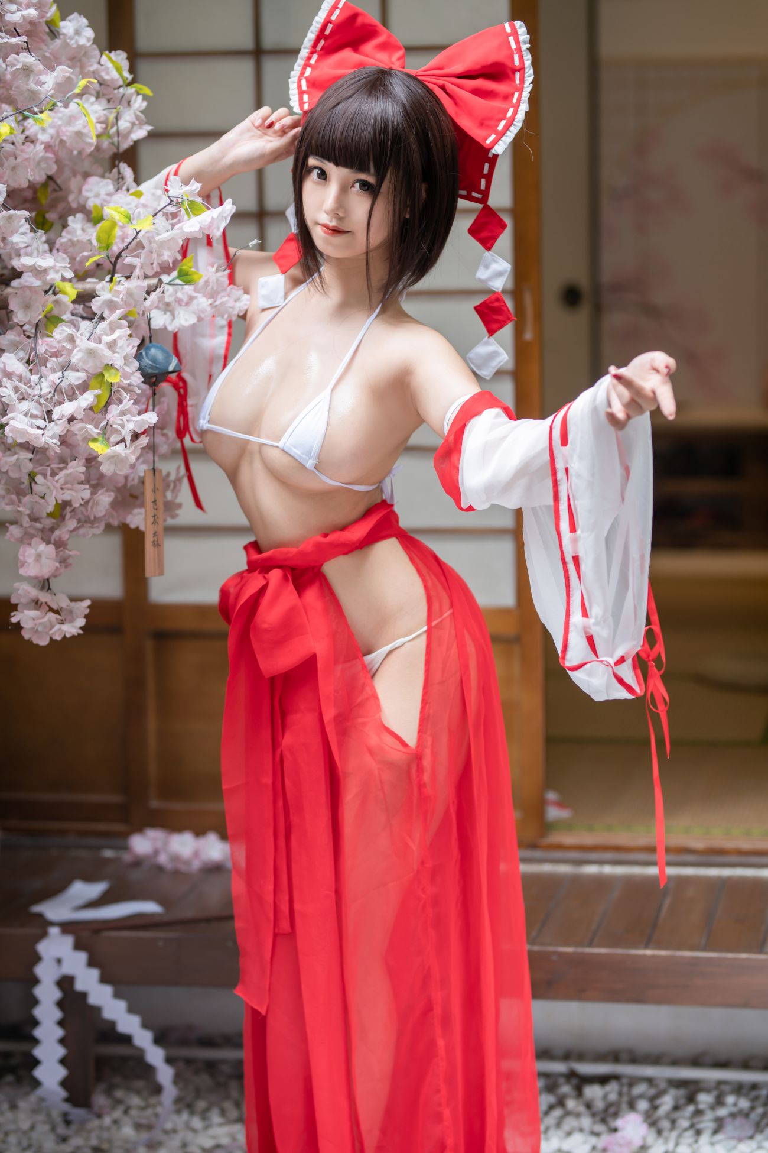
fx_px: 2720
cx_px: 384
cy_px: 576
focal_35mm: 85
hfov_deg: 16.1
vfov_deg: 23.9
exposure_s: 1/125
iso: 100
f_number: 2.2
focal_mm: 85
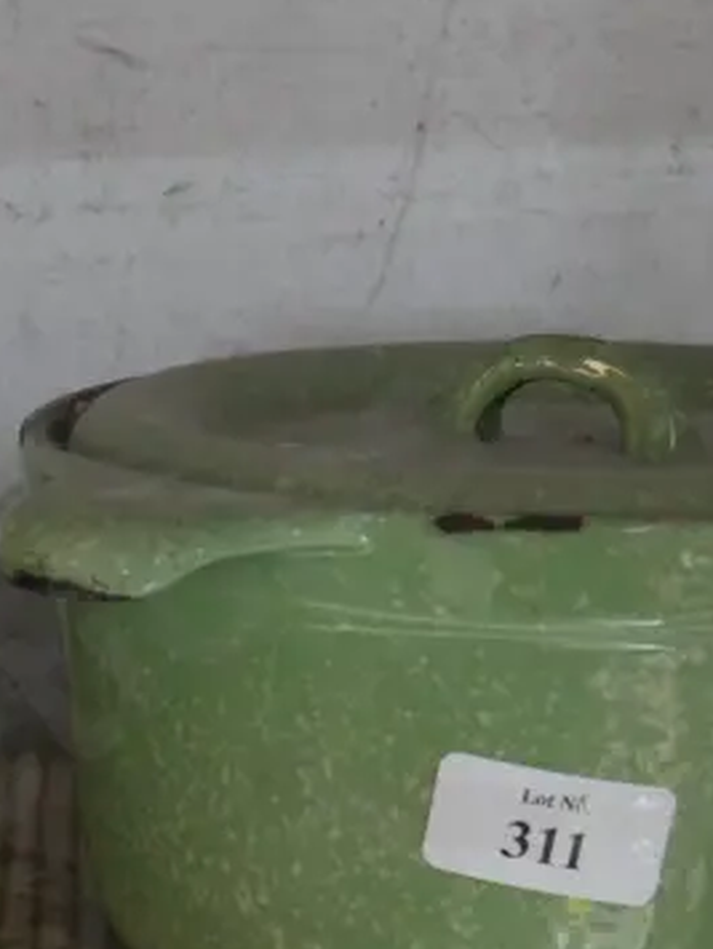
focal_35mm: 98
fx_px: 2687
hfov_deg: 14.7
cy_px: 838
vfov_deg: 19.7
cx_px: -115
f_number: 4
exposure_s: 1/60
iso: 1600
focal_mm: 17
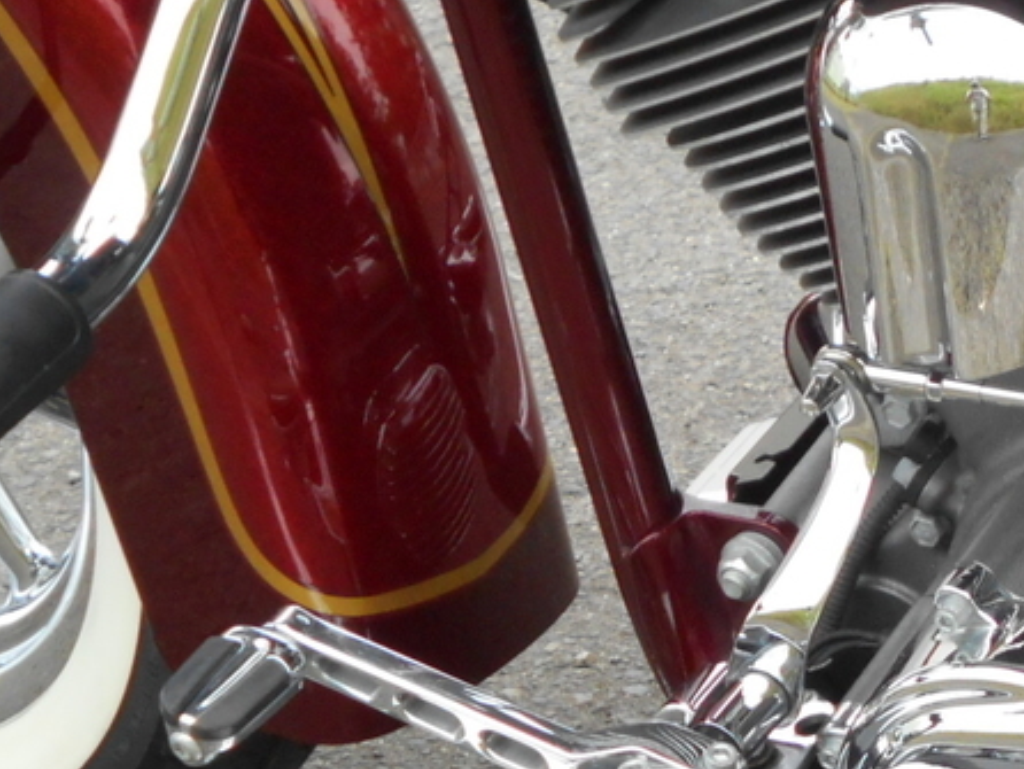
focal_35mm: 156
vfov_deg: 9.5
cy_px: 487
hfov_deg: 12.3
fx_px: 4617
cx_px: 1277
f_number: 4.9
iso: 200
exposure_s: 1/250
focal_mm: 10
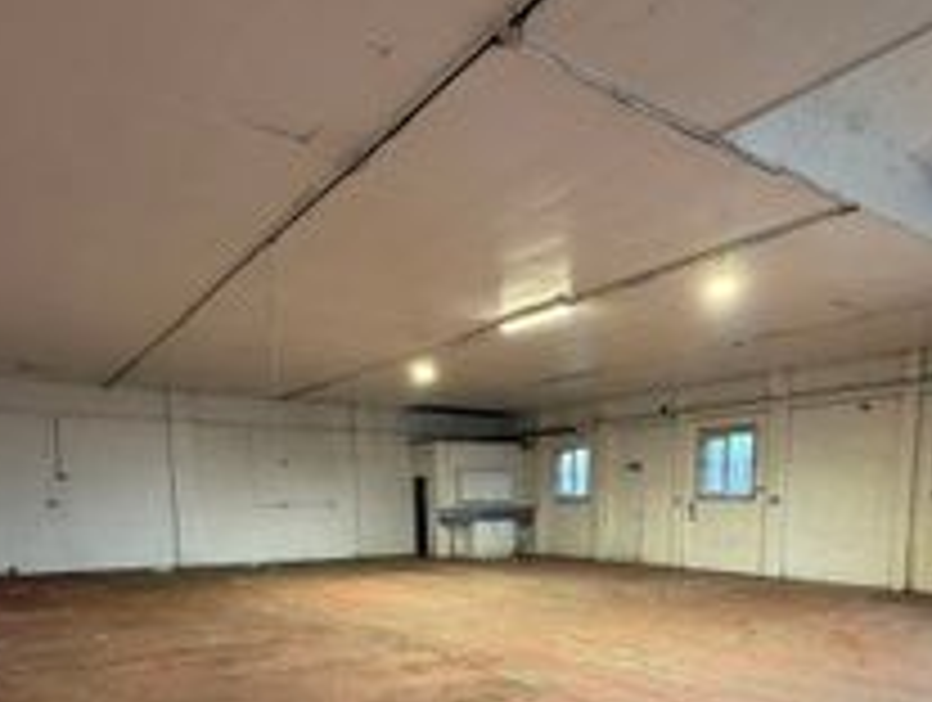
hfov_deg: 64.8
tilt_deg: -6.7
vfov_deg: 47.8
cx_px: 540
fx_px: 728
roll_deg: -0.3
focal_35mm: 27
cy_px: 590
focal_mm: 2.22
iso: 200
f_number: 2.2
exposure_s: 1/50
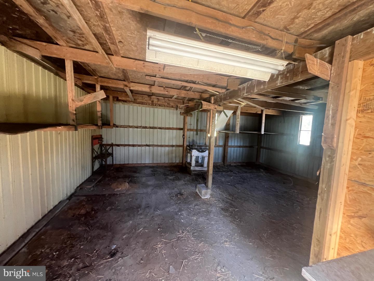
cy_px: 140
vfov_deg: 89.9
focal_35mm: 13
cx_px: 187
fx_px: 140
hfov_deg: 106.2
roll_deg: -2.8
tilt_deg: -5.4
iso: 640
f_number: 1.8
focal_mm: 1.57
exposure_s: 1/60
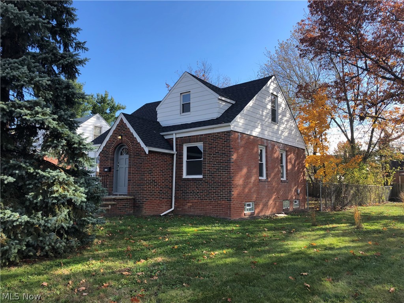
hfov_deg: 63.4
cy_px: 152
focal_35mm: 28
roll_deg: -0.2
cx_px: 202
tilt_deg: +7.8
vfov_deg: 49.7
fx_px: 327
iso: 20
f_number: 1.8
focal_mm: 3.99
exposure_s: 1/889
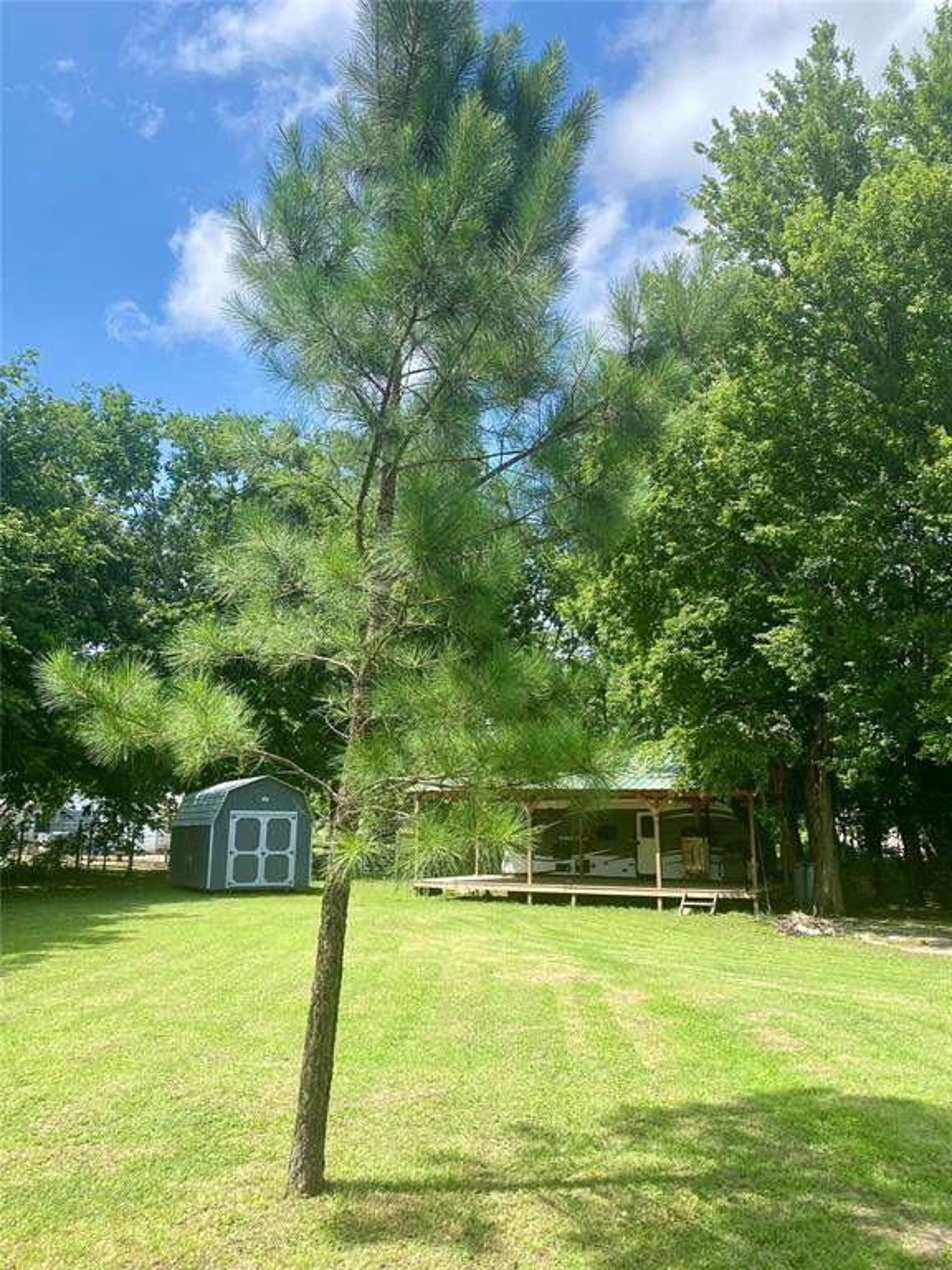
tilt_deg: +12.2
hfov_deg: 53.1
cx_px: 476
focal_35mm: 26
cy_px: 635
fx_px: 953
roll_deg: +2.6
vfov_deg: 67.3
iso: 32
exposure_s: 1/1608
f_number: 1.8
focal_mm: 4.25
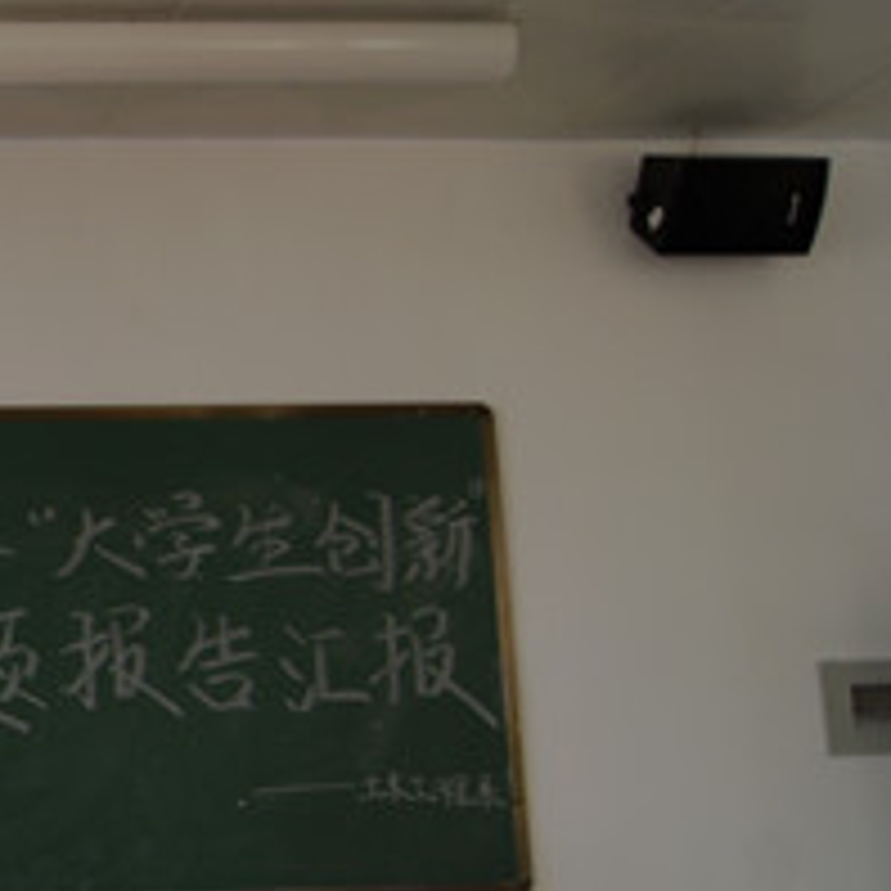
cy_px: 488
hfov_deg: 26.6
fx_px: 1689
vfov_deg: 29.5
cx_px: -148
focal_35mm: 58
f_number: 5.6
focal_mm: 18
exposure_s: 1/50
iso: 200
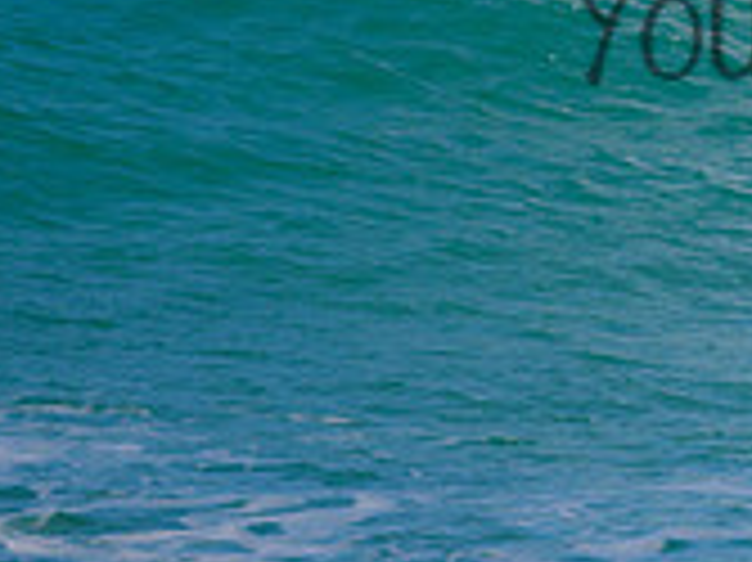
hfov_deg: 0.7
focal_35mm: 2680
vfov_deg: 0.6
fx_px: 58179
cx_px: 1031
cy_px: -25
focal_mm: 800
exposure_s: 1/1000
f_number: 11
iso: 640
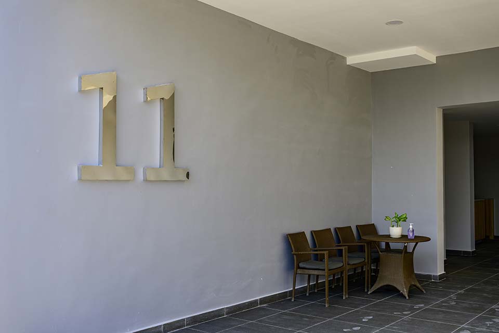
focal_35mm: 35
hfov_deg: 54.4
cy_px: 166
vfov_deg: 37.9
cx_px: 250
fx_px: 485
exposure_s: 1/200
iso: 110
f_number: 5
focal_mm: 35
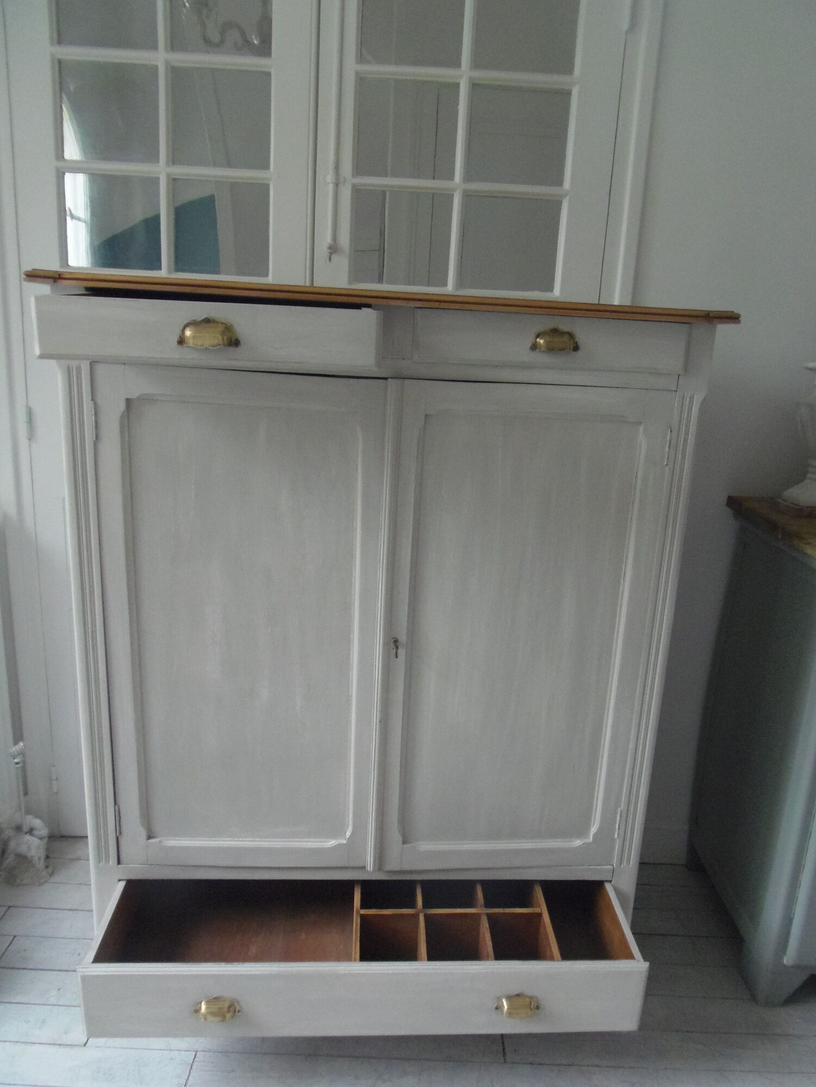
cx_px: 408
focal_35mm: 24
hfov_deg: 56.8
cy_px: 544
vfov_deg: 71.6
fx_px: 754
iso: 400
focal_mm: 4.3
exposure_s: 1/30
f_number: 2.9
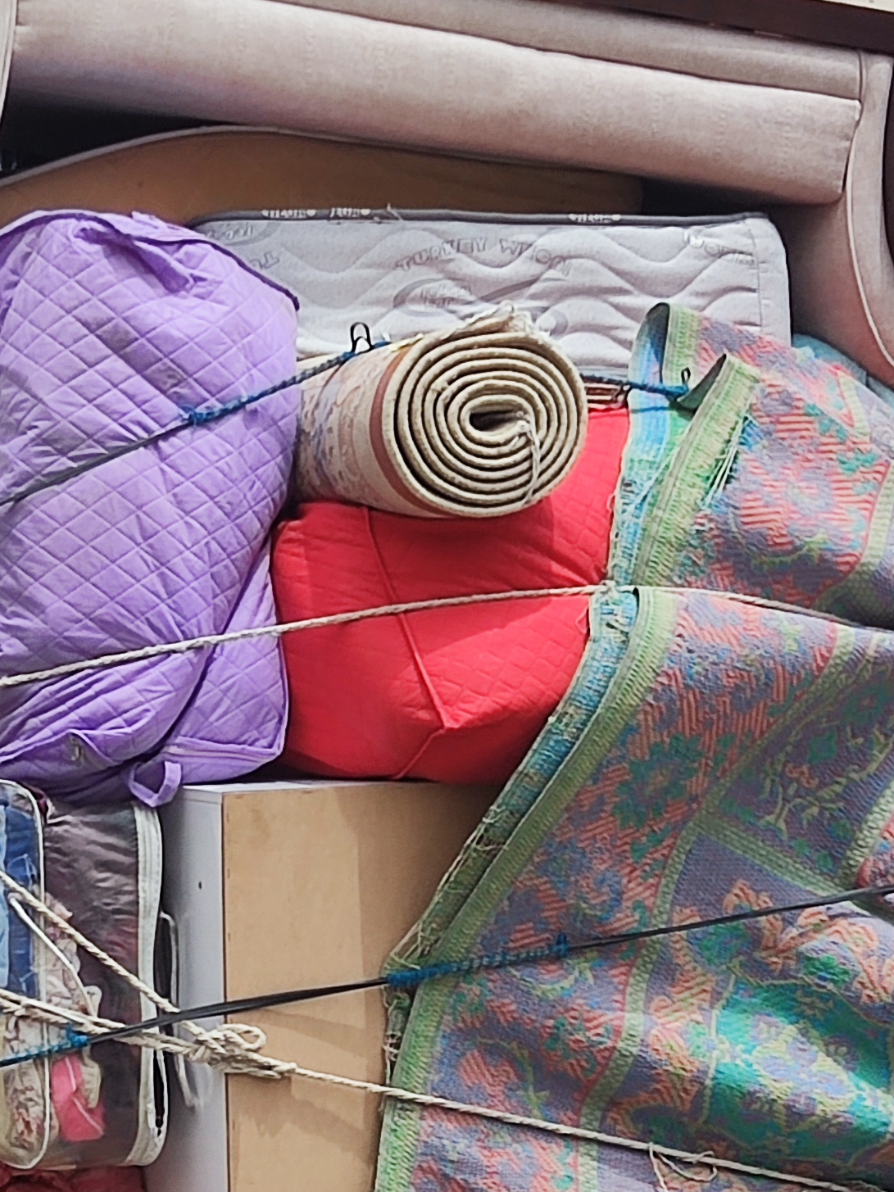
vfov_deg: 13.7
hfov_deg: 10.3
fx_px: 4925
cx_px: 74
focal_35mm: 143
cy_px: 955
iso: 50
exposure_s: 1/1471
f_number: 1.79
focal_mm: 4.74
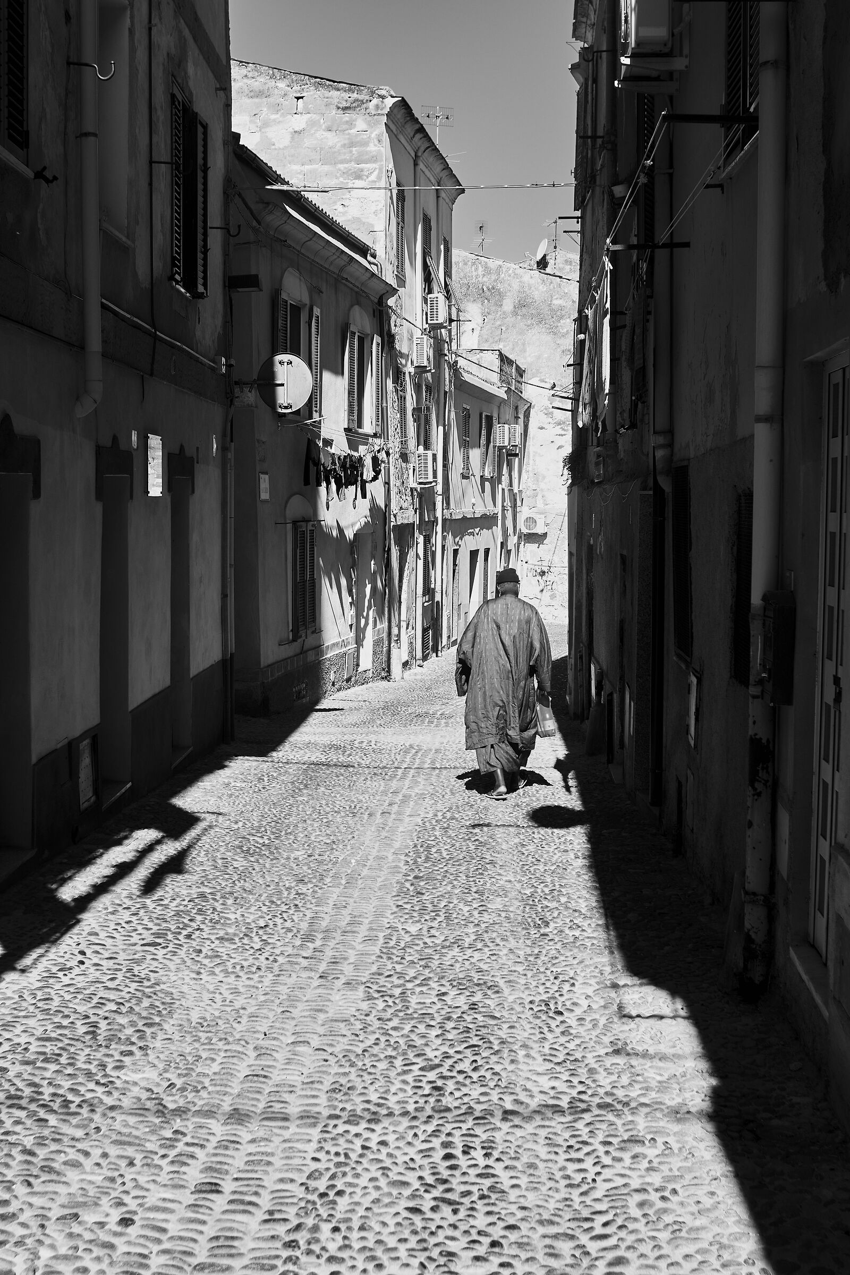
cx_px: 425
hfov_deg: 31.9
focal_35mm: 42
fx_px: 1487
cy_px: 638
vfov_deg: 46.4
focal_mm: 28
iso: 200
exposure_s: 1/680
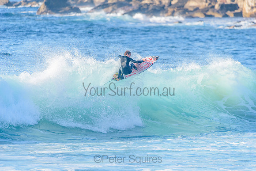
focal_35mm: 500
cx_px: 128
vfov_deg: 2.8
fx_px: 3556
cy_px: 86
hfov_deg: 4.1
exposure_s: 1/2000
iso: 500
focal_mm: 500
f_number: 5.6
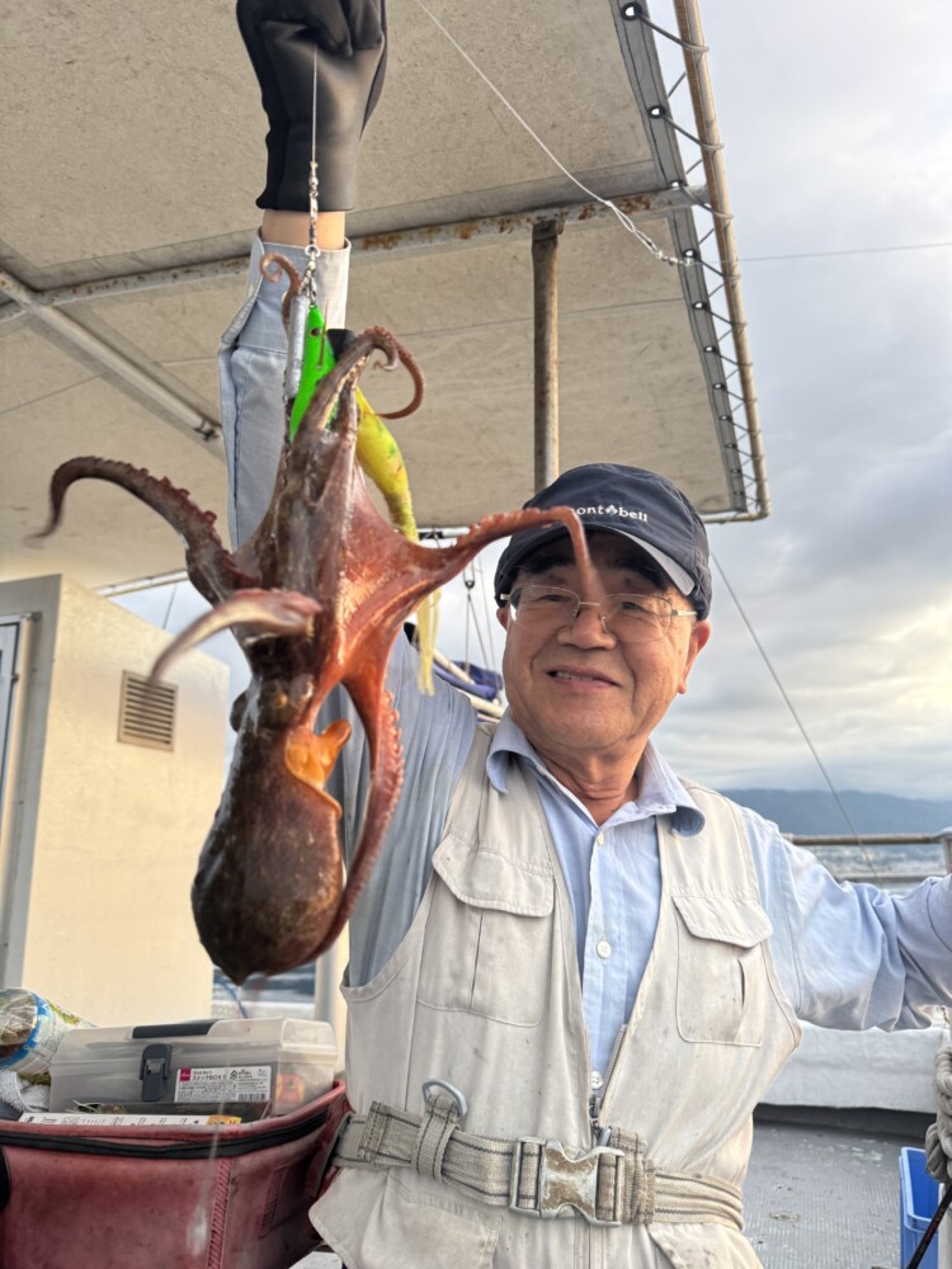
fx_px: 880
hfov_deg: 56.8
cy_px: 634
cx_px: 476
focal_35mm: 24
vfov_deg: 71.6
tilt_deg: +17.3
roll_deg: +0.2
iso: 200
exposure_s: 1/84
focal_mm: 6.76
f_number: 1.78
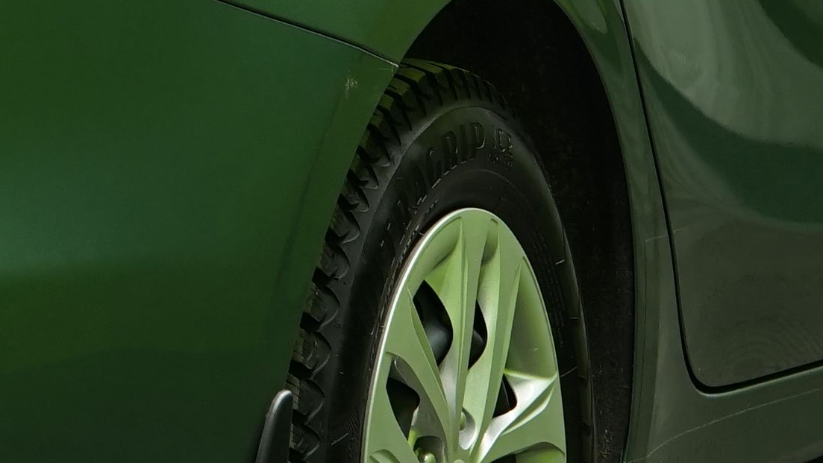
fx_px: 8207
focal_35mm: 376
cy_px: -328
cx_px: -392
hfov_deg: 5.7
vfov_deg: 3.2
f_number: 5
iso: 500
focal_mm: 66
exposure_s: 1/15
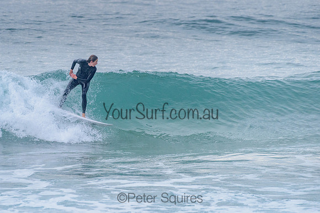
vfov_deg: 2.2
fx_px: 5449
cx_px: 125
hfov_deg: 3.4
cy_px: 92
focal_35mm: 613
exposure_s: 1/2000
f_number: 5.6
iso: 1400
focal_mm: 500
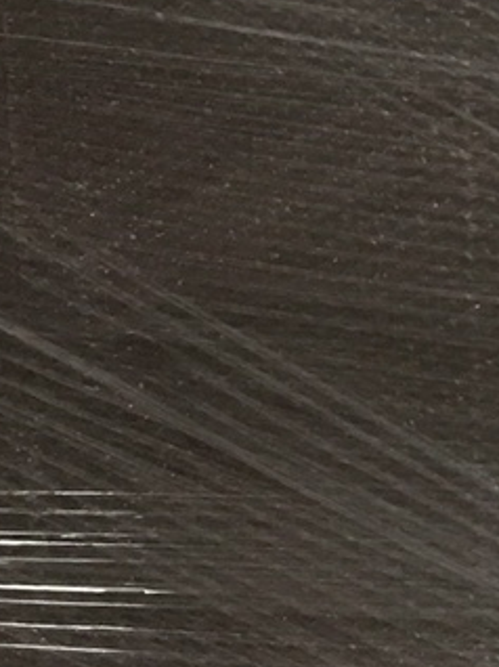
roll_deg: -0.5
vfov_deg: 10.7
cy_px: 103
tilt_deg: -13.1
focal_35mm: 184
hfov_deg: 7.8
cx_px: 849
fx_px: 3541
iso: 64
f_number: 2.2
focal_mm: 4.15
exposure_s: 1/15
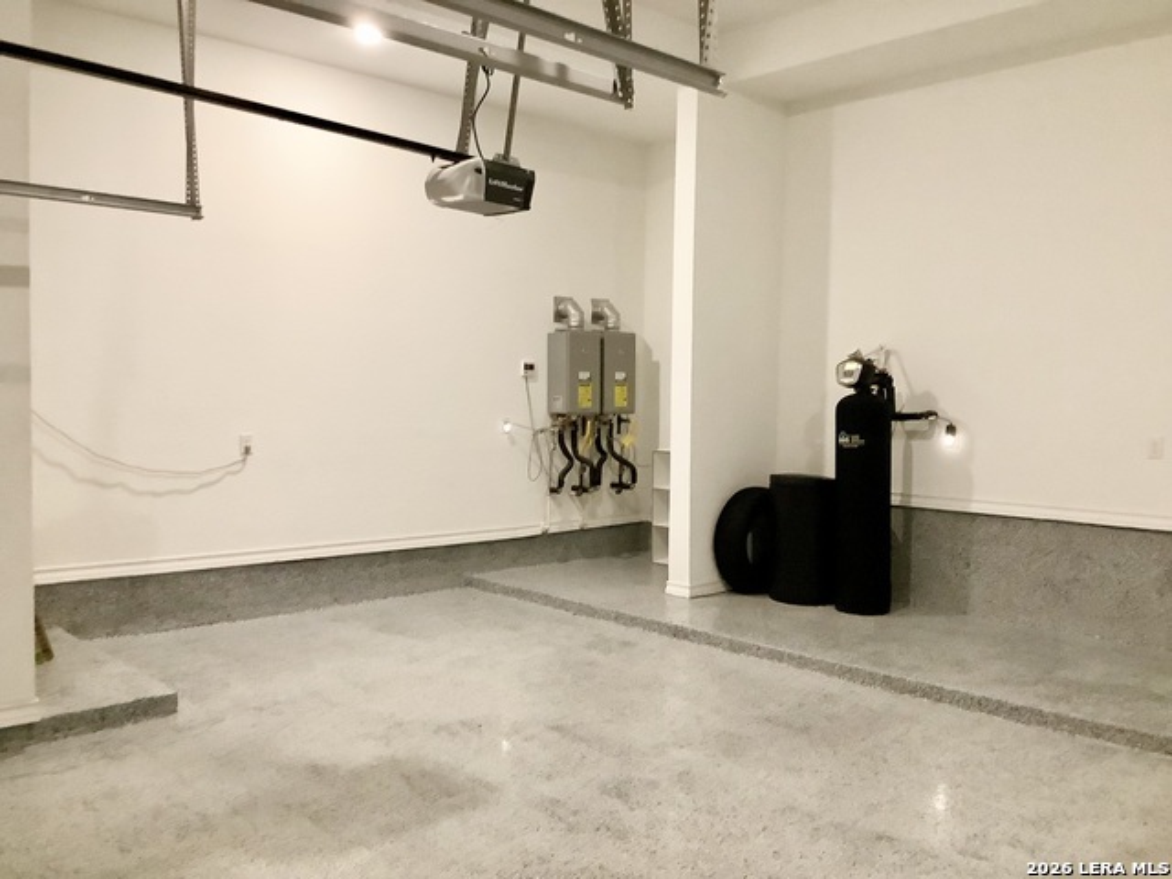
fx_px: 1050
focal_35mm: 31
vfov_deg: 45.4
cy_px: 440
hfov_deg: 58.4
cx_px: 586
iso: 400
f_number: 2.4
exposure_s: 1/30
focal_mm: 3.3
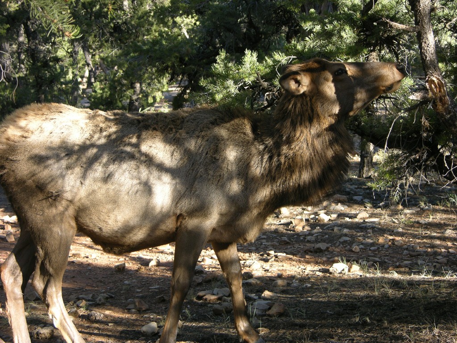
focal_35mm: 93
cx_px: 228
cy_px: 172
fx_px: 1228
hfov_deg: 21.1
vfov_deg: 15.9
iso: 50
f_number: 3.6
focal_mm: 23.7
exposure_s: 1/73.6
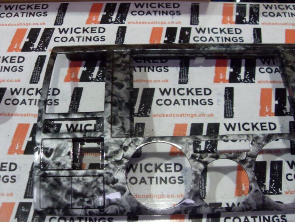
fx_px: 298
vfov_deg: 40.7
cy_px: 111
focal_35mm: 35
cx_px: 148
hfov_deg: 52.6
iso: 200
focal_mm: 6.3
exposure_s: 1/20
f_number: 2.8
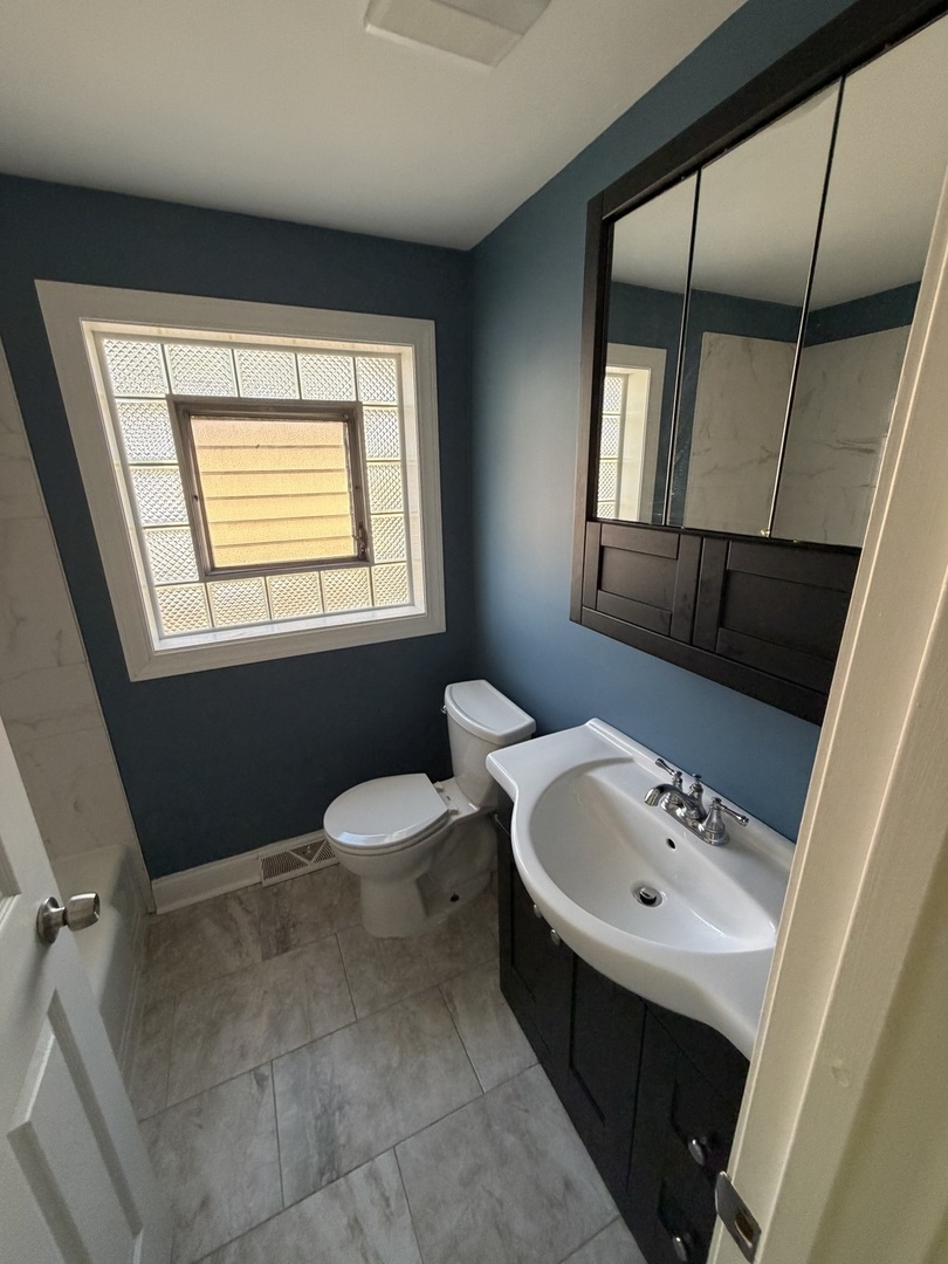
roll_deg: +1.0
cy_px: 632
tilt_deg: -17.7
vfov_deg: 102.1
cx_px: 474
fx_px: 511
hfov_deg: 85.7
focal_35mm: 14
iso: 320
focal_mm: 2.22
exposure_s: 1/105
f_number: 2.2
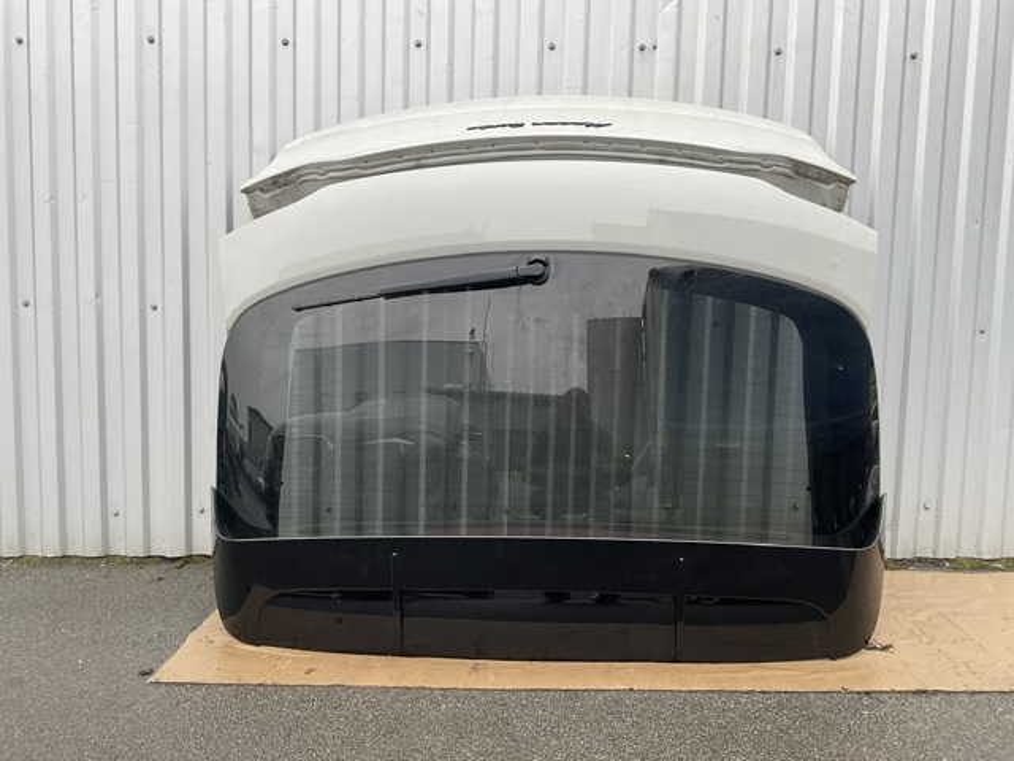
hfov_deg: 61.7
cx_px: 507
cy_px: 380
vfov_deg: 48.2
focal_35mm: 29
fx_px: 849
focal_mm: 3
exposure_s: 1/122
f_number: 1.8
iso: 20
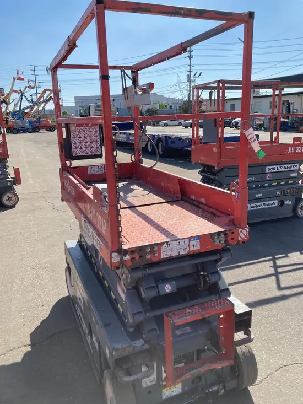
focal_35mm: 28
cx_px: 152
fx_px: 327
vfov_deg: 63.4
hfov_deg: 49.8
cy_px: 202
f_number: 1.8
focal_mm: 3.99
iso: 20
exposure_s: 1/1621
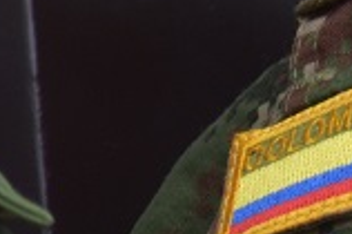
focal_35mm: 2512
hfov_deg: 0.8
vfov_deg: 0.5
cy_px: -499
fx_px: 24536
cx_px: 1223
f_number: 5.6
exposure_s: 1/500
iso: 400
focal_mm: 220
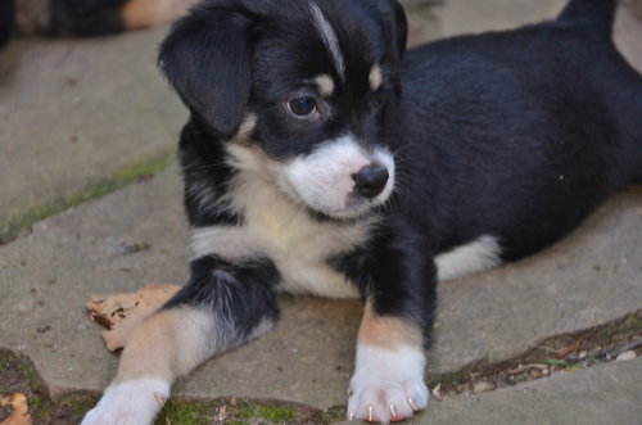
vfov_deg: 9.1
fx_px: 2669
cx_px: 321
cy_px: 212
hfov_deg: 13.7
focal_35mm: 150
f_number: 6
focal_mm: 100
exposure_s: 1/60
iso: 800
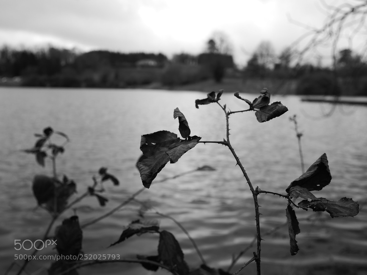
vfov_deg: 46.8
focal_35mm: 30
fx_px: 318
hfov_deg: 60.0
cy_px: 138
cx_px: 184
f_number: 3.7
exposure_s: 1/500
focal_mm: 15
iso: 200
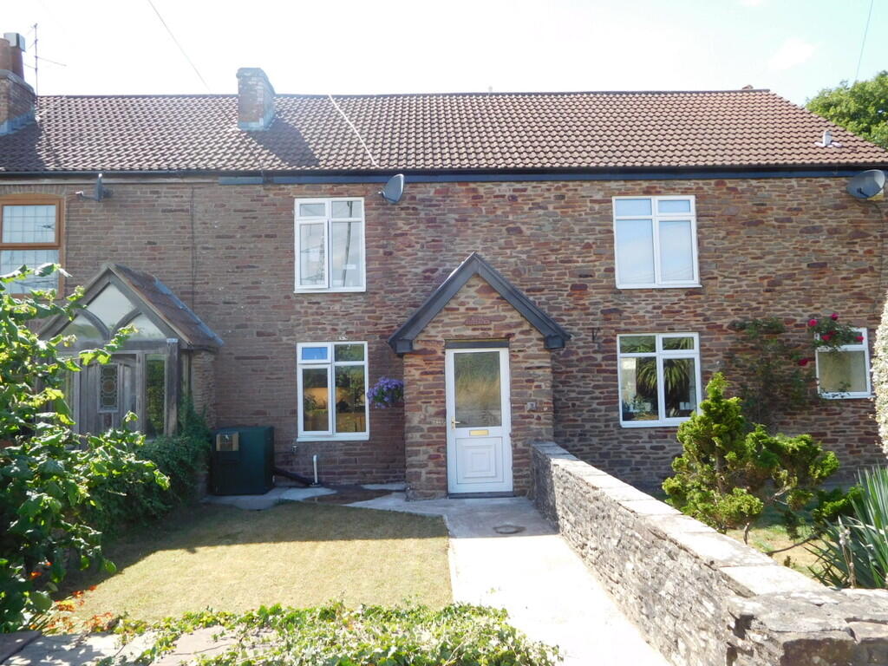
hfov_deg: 69.4
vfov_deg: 54.9
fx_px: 641
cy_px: 333
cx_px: 444
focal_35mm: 25
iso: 125
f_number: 3.4
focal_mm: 4.5
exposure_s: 1/320
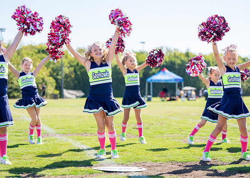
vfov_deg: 16.4
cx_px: 126
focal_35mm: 87
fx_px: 618
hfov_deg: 22.9
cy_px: 86
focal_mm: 80
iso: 200
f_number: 2.8
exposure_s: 1/2000
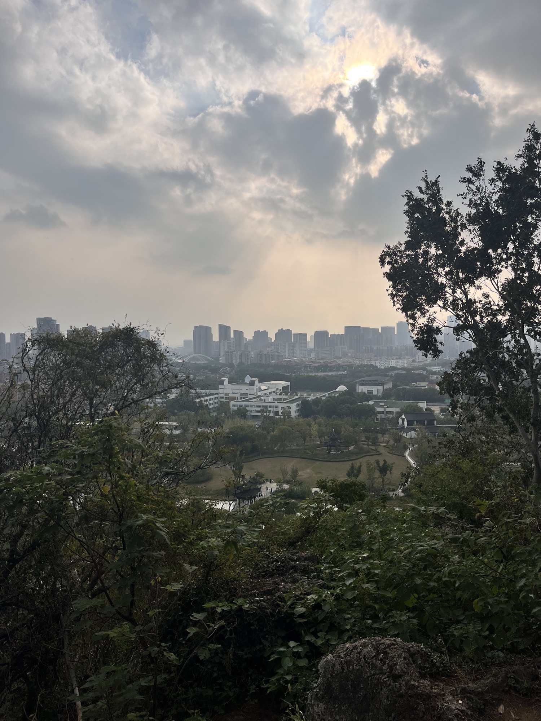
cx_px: 270
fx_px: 542
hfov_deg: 53.1
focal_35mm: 26
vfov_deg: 67.3
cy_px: 360
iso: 50
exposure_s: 1/9091
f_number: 1.6
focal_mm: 5.1
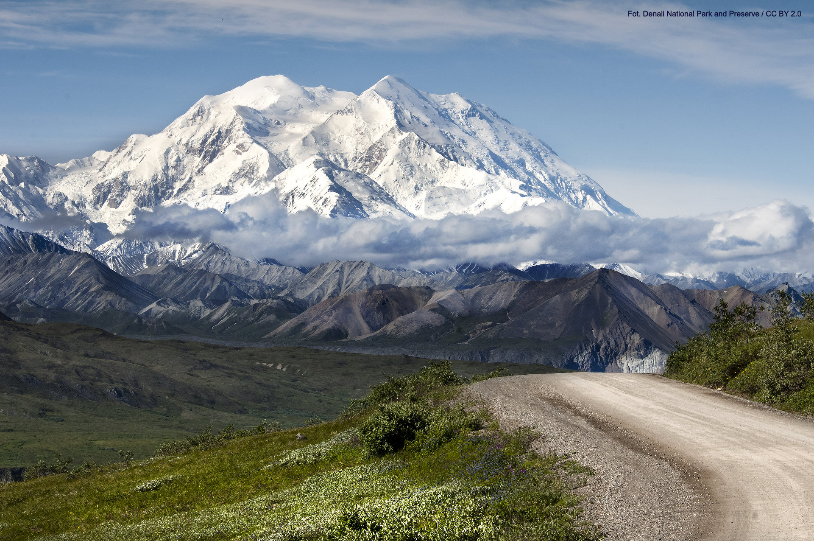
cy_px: 270
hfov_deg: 17.1
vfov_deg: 11.4
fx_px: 2710
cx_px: 407
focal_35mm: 120
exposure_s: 1/400
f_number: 18
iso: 400
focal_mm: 80
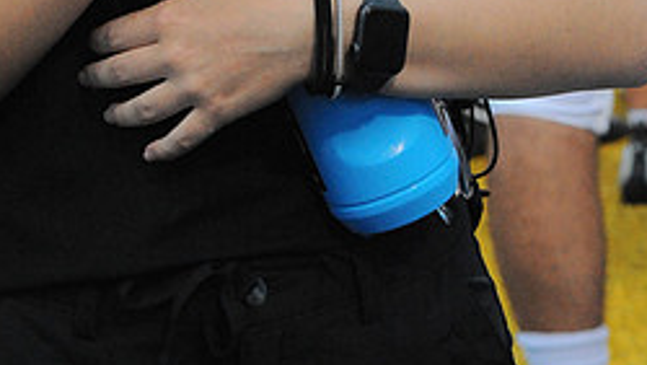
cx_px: 223
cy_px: -362
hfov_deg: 8.4
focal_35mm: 255
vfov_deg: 4.7
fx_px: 4378
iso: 6400
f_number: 11
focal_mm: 105
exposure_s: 1/160
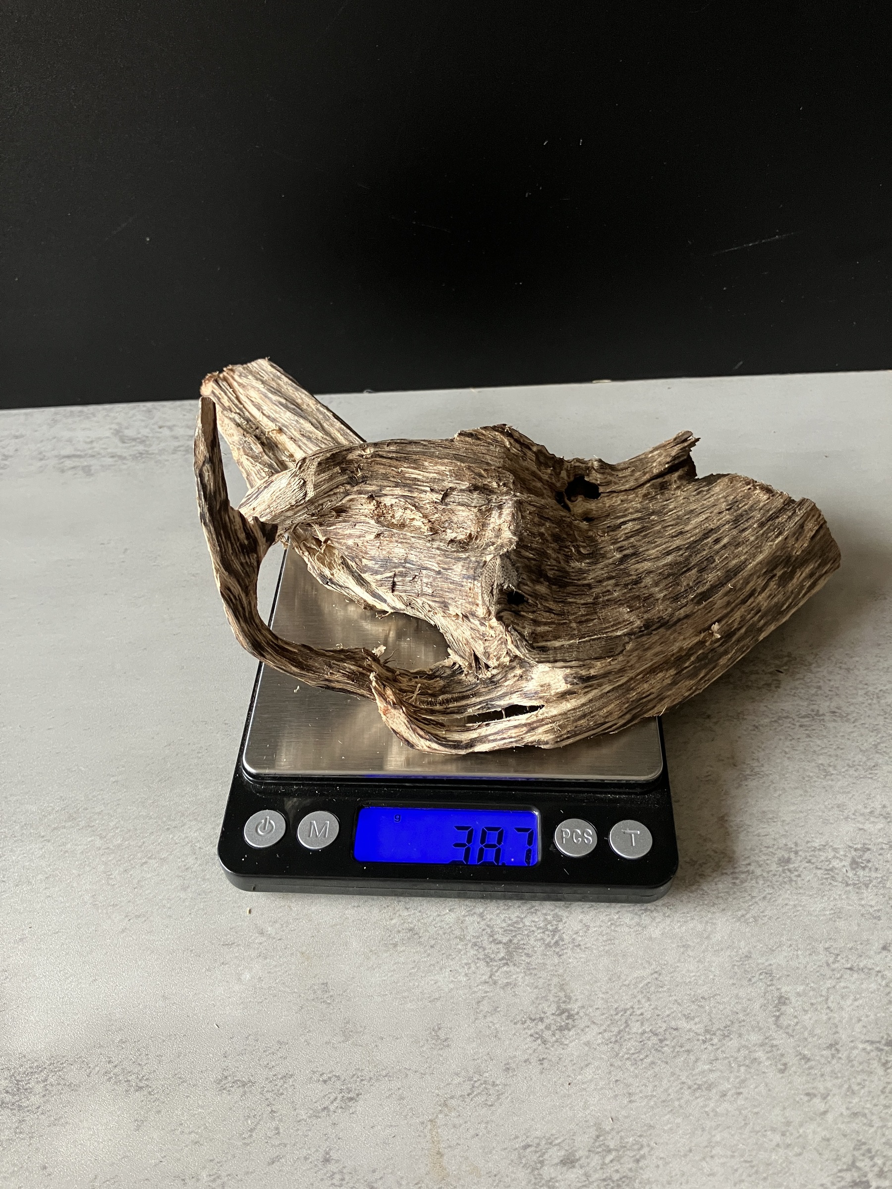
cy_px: 594
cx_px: 446
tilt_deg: -47.2
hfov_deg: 49.7
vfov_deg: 63.4
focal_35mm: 28
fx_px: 962
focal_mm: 3.99
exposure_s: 1/60
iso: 200
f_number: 1.8
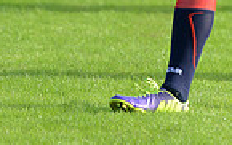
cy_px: -152
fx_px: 6976
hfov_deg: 1.9
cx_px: 237
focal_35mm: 1102
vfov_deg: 1.2
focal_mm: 270
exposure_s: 1/640
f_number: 4
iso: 500
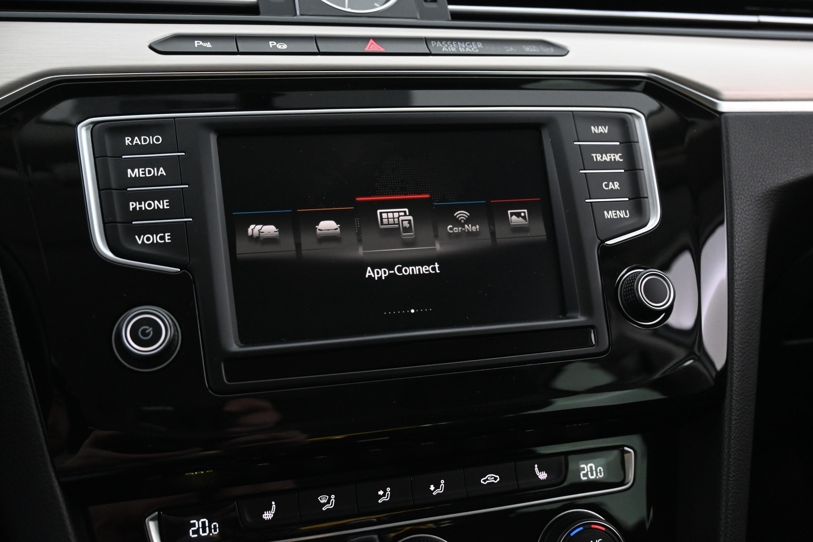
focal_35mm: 38
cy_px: 271
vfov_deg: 35.5
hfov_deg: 51.3
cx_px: 406
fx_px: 847
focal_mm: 25
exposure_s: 1/40
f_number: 4.2
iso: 2800
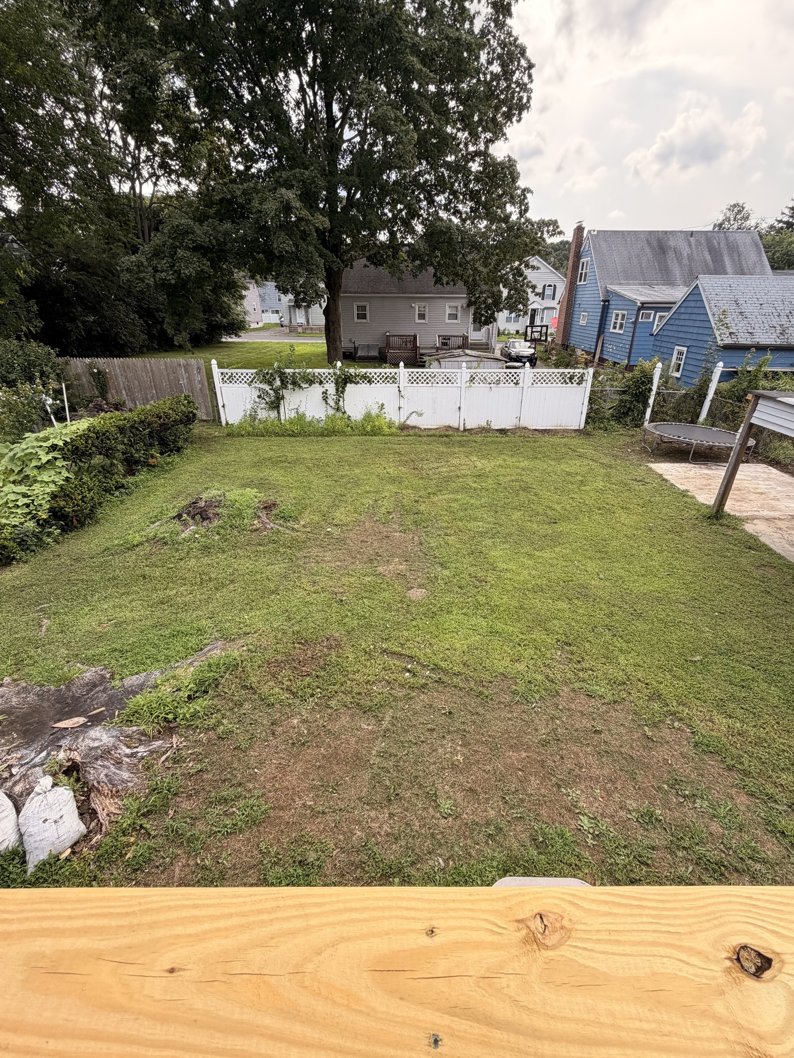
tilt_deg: -27.0
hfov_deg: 81.7
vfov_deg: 98.2
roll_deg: -1.0
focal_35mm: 15
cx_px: 411
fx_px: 459
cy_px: 527
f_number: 2.2
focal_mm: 2.22
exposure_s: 1/424
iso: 64
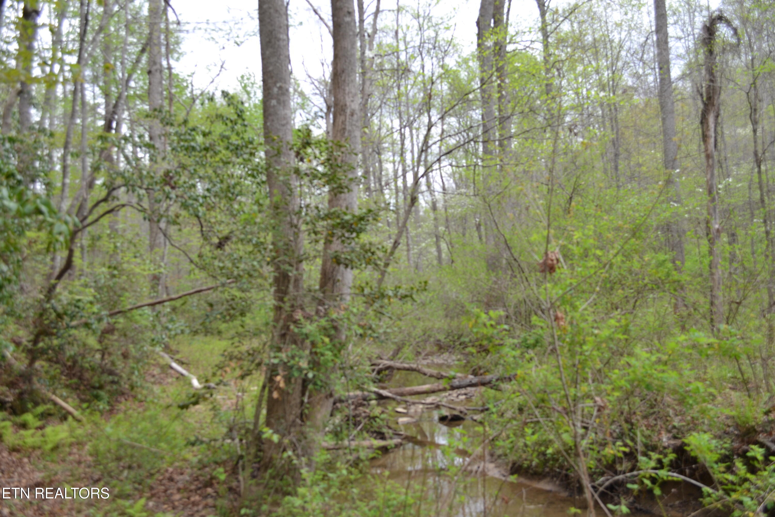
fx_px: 710
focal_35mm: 33
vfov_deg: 40.0
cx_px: 388
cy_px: 258
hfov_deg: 57.2
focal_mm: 22
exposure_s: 1/125
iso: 140
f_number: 5.6
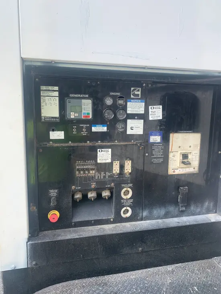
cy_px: 147
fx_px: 221
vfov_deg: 67.3
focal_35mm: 26
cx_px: 110
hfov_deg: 53.1
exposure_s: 1/669
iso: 25
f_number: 1.8
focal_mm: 4.25
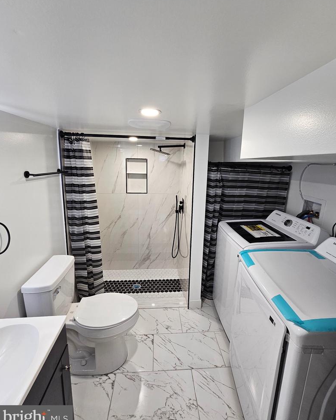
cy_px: 198
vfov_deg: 100.6
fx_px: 174
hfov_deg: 88.0
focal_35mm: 14
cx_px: 171
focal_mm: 2.2
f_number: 2.2
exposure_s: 1/60
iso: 125
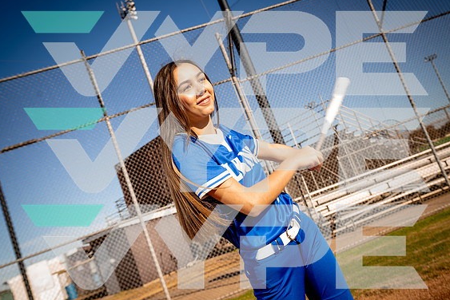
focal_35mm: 34
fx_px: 425
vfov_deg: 38.9
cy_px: 150
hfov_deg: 55.8
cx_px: 227
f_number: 5.6
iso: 100
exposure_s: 1/250
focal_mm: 33
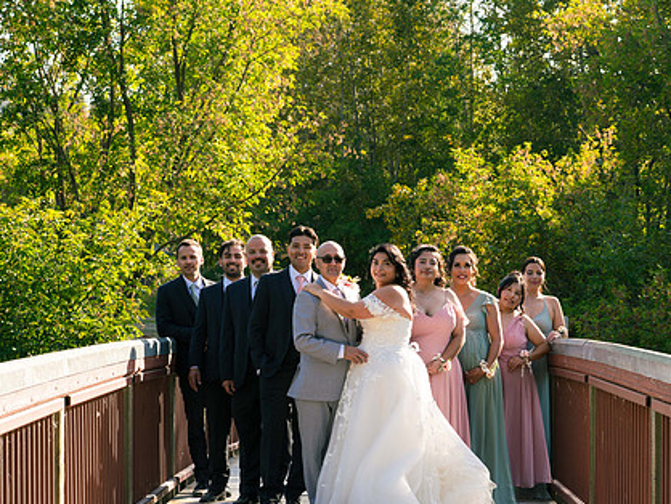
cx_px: 380
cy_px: 303
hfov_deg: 24.4
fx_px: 1552
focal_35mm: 80
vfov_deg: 18.4
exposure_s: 1/160
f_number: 7.1
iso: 250
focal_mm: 60
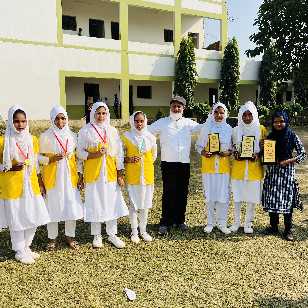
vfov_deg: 52.5
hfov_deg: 52.5
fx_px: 312
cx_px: 155
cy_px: 151
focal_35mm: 31
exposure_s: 1/4630
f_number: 1.5
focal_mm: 5.7
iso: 50
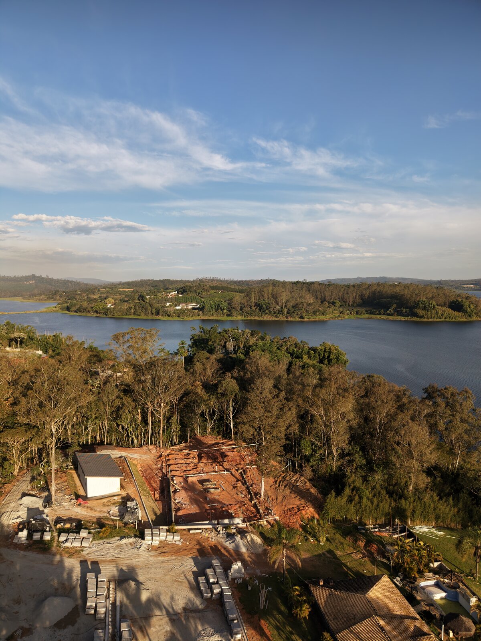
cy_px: 320
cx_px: 240
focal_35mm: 24
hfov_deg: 56.8
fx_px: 445
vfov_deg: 71.6
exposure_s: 1/100
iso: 150
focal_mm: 8.67
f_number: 1.8
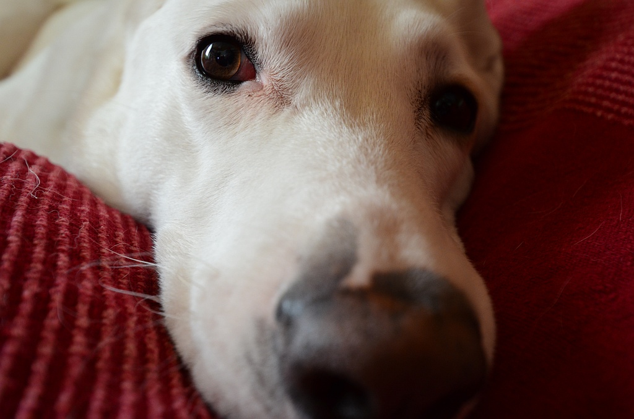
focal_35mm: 36
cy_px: 210
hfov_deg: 53.2
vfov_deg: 36.7
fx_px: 633
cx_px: 317
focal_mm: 24
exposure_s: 1/30
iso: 900
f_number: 4.5
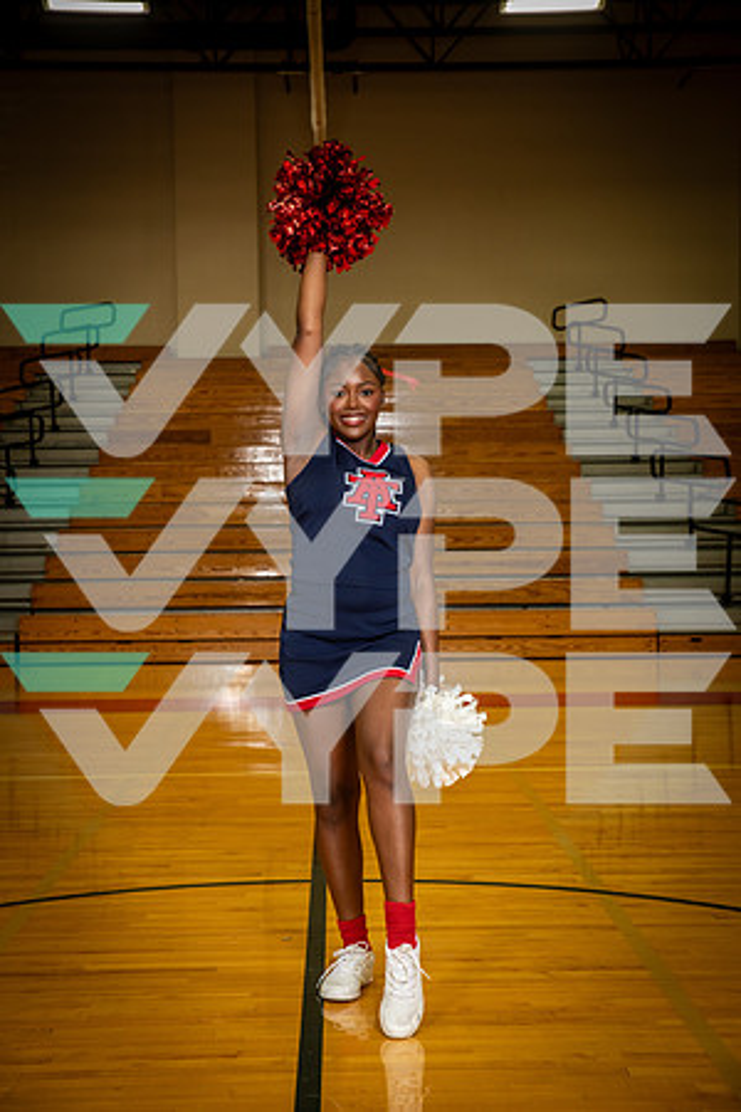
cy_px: 556
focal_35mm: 62
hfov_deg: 21.9
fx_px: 1914
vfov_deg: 32.4
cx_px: 370
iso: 800
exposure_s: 1/160
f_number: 7.1
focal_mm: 62
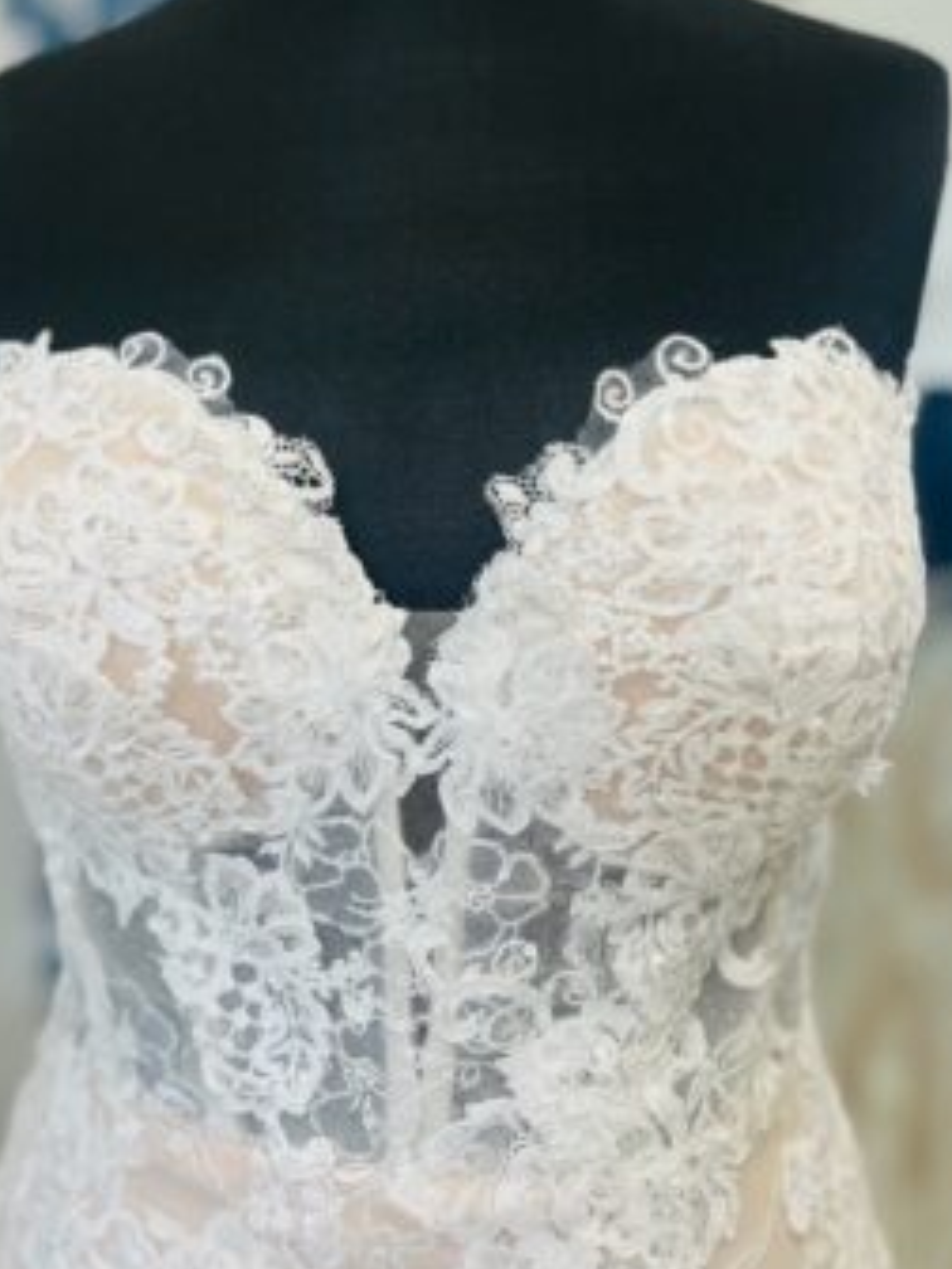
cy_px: 546
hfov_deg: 42.8
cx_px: 404
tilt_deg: -6.7
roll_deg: +2.2
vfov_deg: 55.2
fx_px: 1210
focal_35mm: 33
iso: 40
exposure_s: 1/100
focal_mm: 5.1
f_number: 1.6
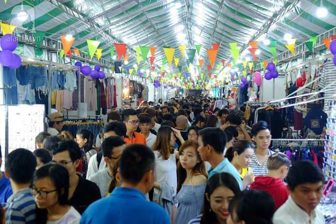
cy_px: 112
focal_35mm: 49
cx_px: 168
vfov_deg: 27.5
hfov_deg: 40.4
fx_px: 457
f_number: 4.3
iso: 2000
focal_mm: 32.6
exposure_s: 1/80
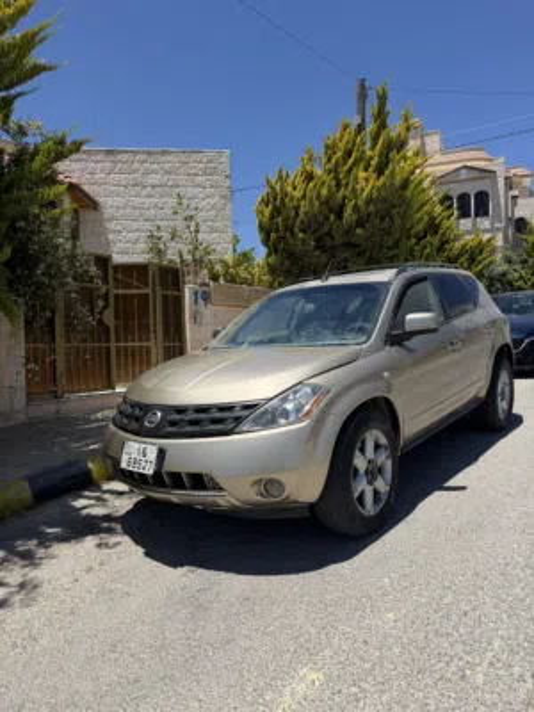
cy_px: 356
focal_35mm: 24
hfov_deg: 56.8
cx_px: 267
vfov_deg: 71.6
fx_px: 494
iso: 125
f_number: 1.78
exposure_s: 1/8130
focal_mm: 6.76
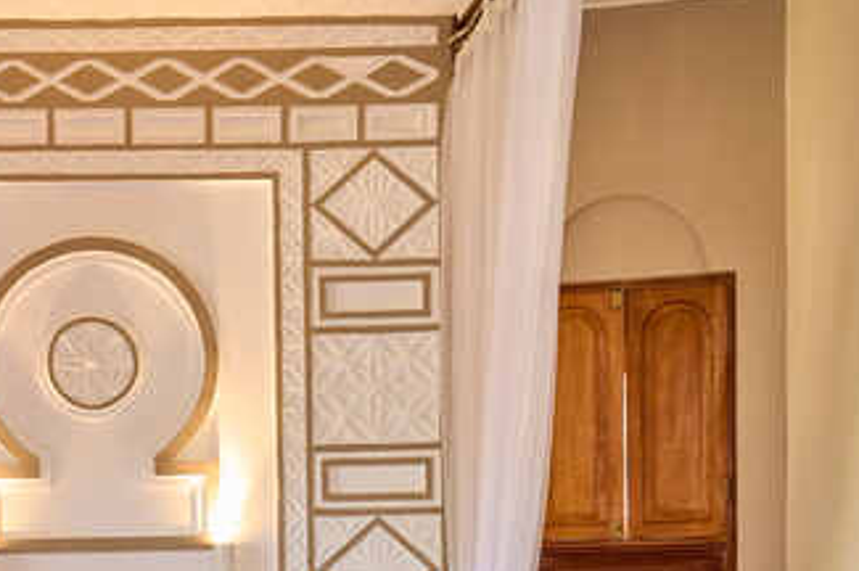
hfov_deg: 19.8
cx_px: 93
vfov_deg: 13.1
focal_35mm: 101
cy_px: 675
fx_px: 2419
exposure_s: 1/15
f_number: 9
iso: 1250
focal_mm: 41.2
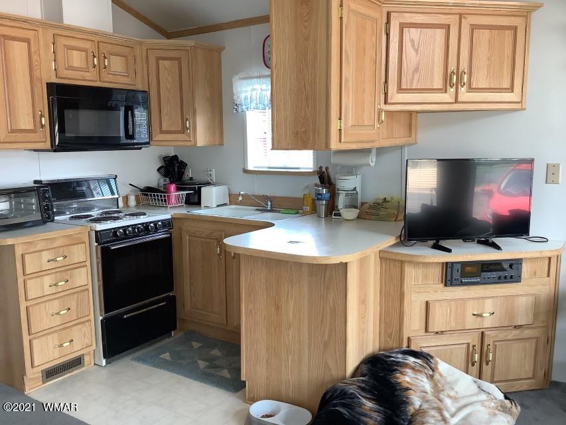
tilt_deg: -8.8
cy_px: 212
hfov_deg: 58.3
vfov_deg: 45.5
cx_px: 283
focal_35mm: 31
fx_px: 507
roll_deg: +0.1
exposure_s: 1/60
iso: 100
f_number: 2.4
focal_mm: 3.3
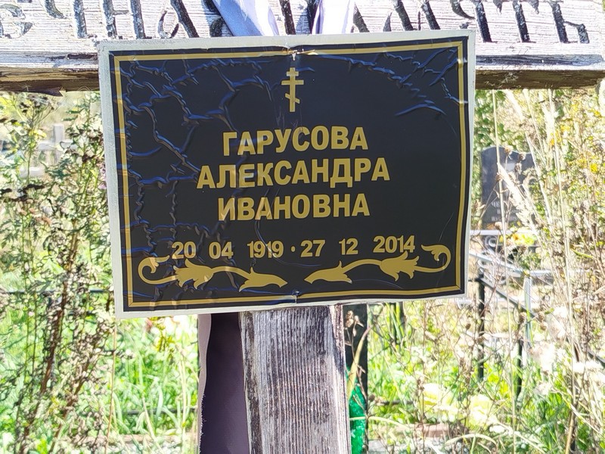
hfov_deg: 31.2
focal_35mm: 62
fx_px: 1084
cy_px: 227
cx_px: 302
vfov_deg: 23.7
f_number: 1.7
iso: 50
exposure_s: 1/165
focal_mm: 5.31
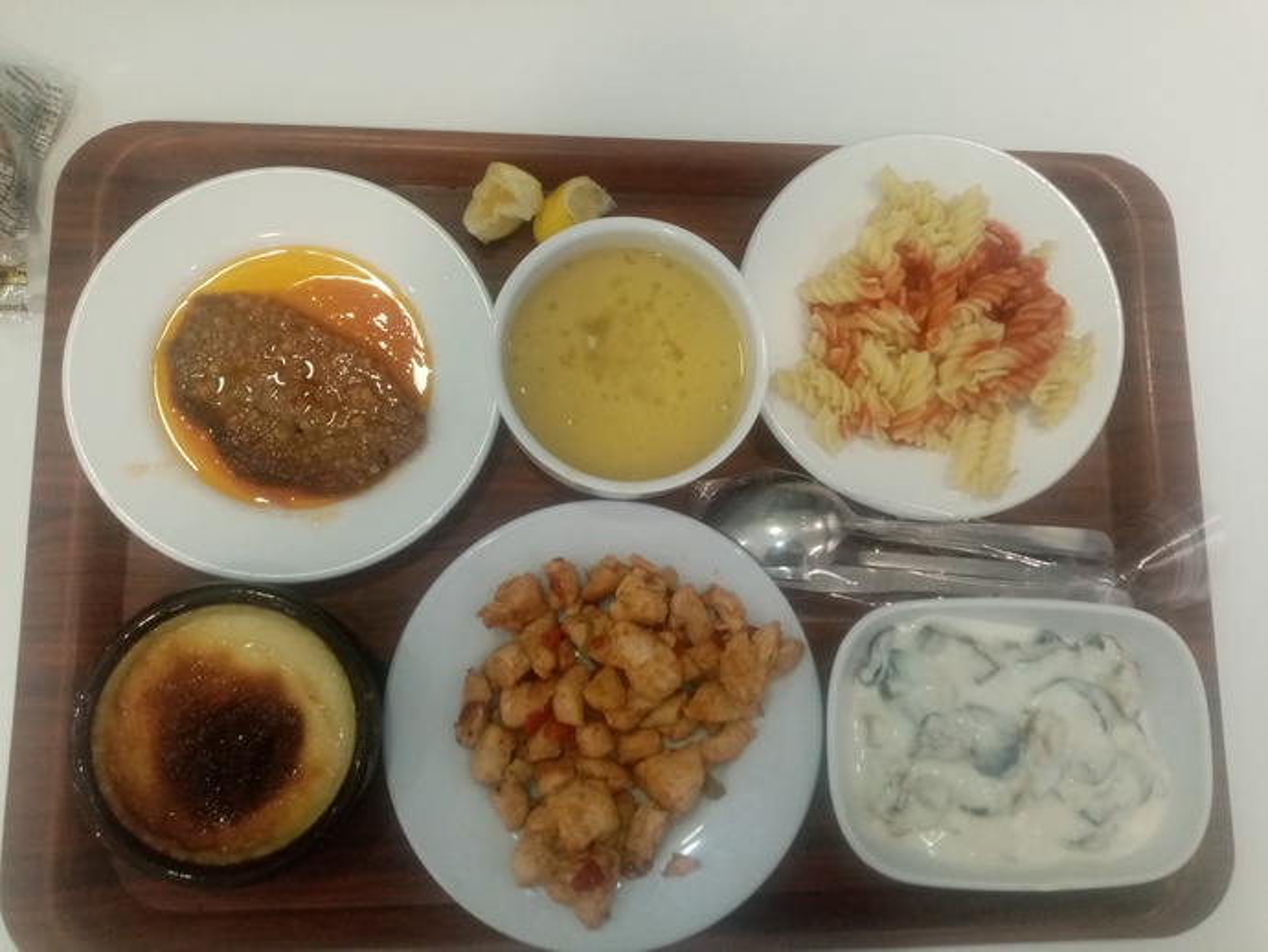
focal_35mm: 26
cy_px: 476
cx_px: 634
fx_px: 953
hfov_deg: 67.3
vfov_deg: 53.1
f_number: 1.8
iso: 401
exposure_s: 1/33.3
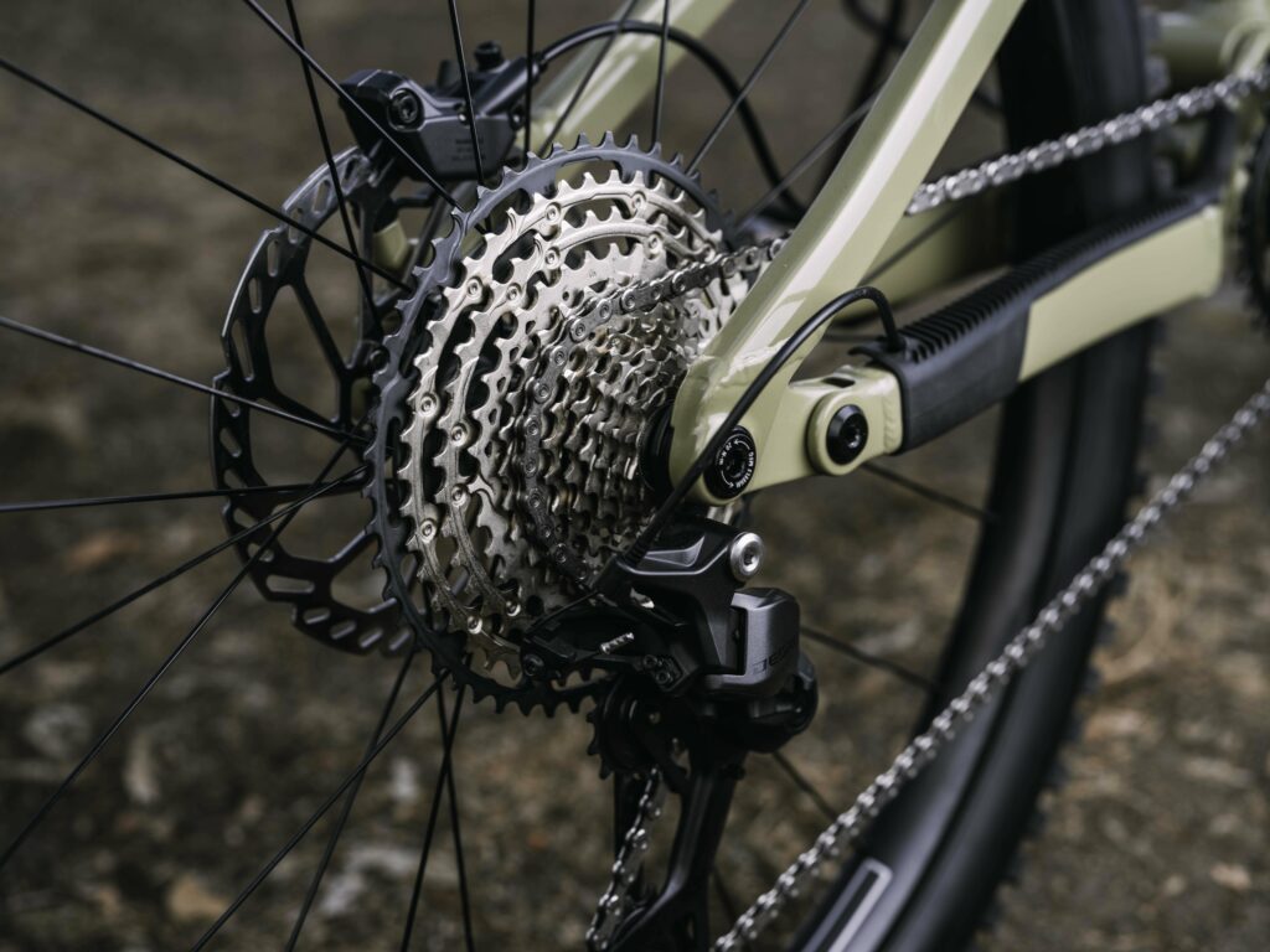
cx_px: 635
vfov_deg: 21.0
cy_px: 476
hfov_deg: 27.8
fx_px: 2568
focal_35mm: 70
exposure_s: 1/60
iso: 64
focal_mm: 90
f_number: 4.8
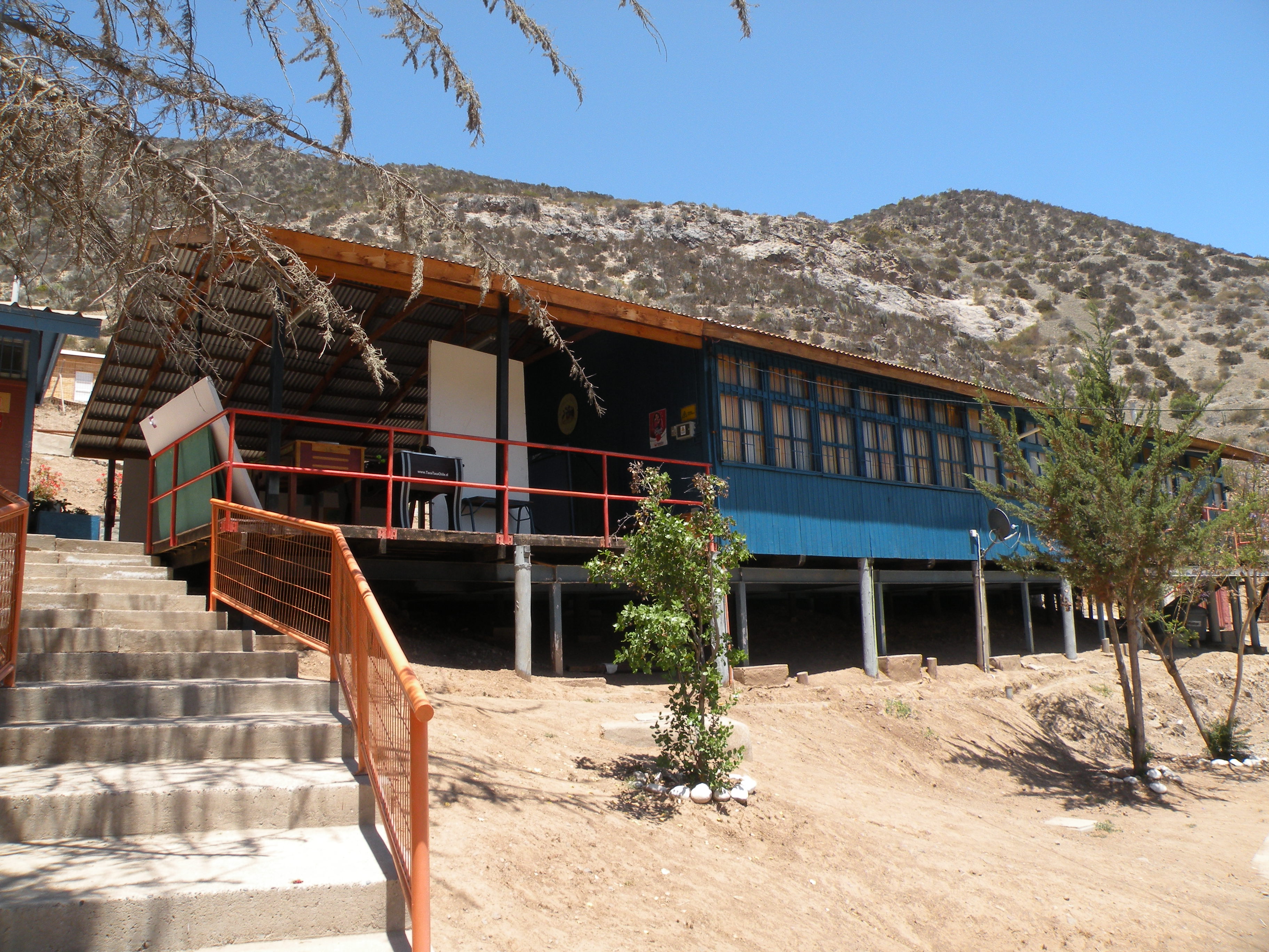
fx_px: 990
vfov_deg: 51.4
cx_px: 634
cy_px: 476
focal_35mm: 27
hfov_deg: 65.3
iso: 64
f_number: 5.6
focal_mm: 4.7
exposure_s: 1/206
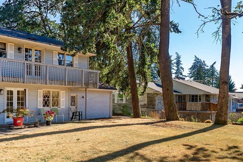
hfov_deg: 51.4
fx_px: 236
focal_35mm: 35
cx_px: 52
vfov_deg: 37.5
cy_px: 106
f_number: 7.1
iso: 80
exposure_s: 1/100
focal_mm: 16
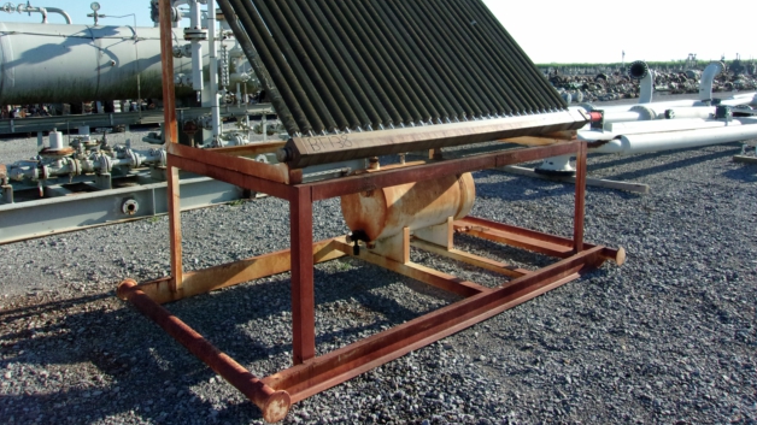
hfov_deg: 64.3
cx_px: 372
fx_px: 602
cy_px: 138
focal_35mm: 30
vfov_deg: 38.4
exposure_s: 1/180
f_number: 10.4
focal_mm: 4.9
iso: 200
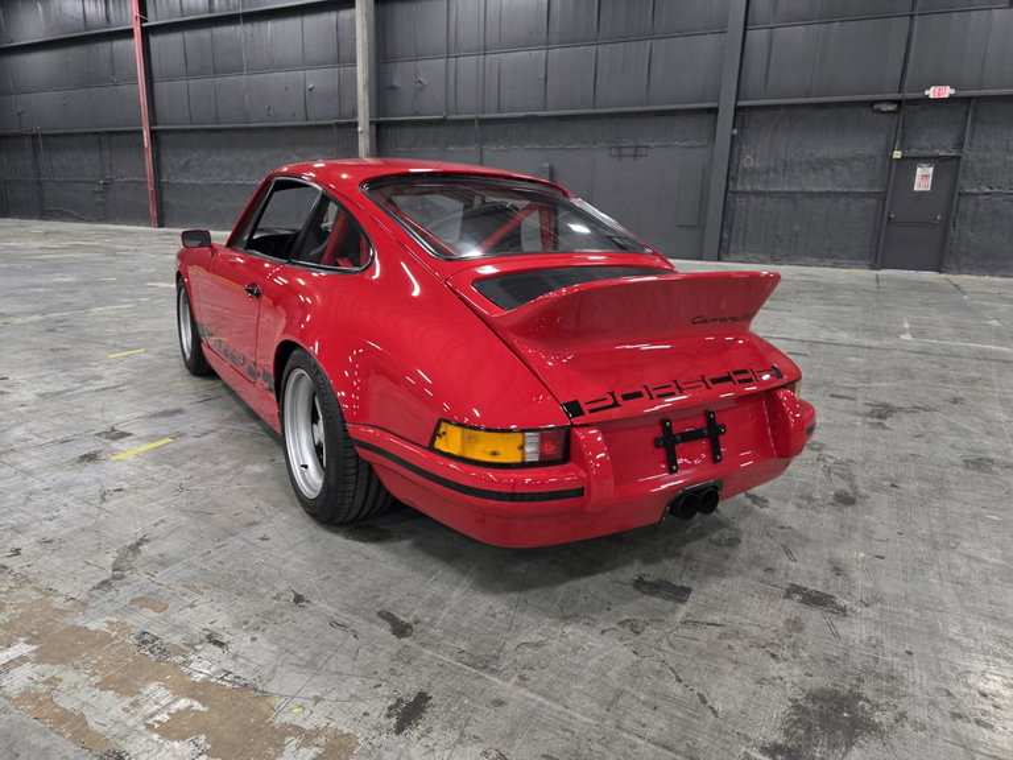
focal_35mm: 23
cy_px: 380
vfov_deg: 58.9
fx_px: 673
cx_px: 506
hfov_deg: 73.9
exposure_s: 1/120
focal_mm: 6.3
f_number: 1.7
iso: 250
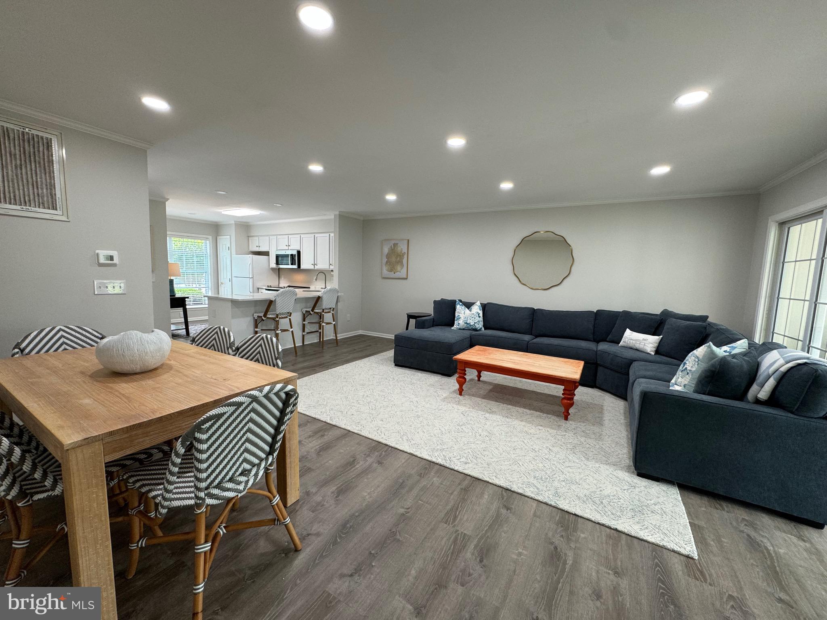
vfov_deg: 85.7
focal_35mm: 14
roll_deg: -1.9
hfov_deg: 102.1
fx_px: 334
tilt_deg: -6.3
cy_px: 310
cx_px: 414
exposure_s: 1/67
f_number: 2.2
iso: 100
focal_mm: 2.22
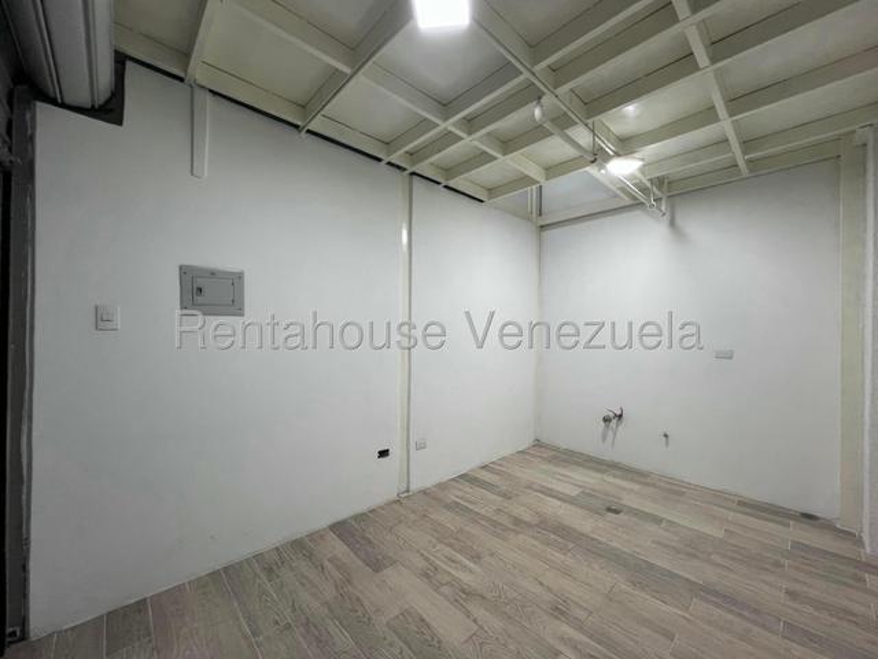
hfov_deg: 106.2
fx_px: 330
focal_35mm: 13
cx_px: 439
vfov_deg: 89.9
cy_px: 330
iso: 100
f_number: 1.8
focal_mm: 1.57
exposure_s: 1/120
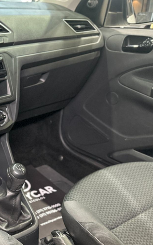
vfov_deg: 40.9
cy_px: 145
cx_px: -45
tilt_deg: -26.6
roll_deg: -0.6
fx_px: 327
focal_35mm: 49
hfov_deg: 23.4
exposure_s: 1/44
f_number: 1.78
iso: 1000
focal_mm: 6.86
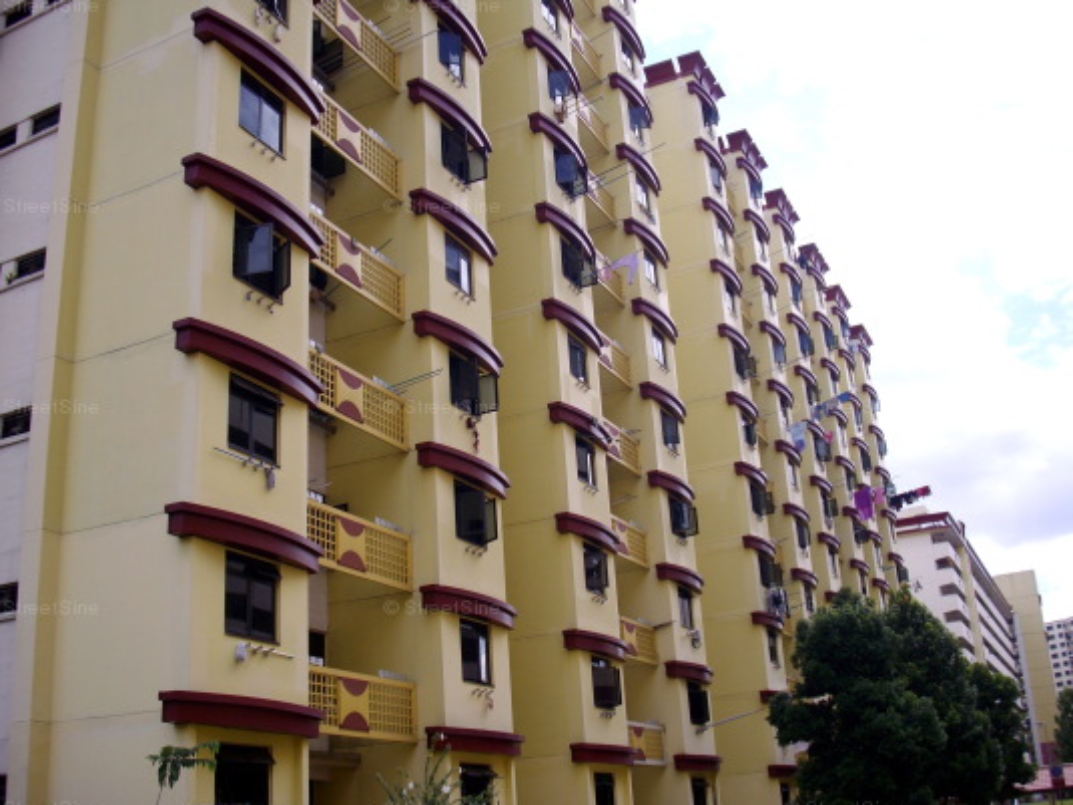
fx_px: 1178
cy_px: 410
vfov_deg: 37.7
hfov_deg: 49.0
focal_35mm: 38
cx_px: 533
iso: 80
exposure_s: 1/160
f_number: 5.6
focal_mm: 6.2
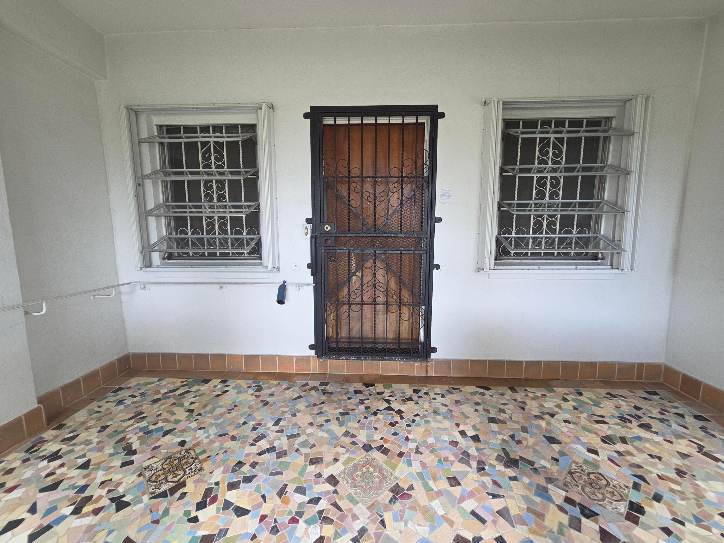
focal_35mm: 13
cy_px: 272
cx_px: 362
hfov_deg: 106.2
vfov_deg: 89.9
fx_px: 272
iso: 64
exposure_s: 1/60
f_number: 2.2
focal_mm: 2.2
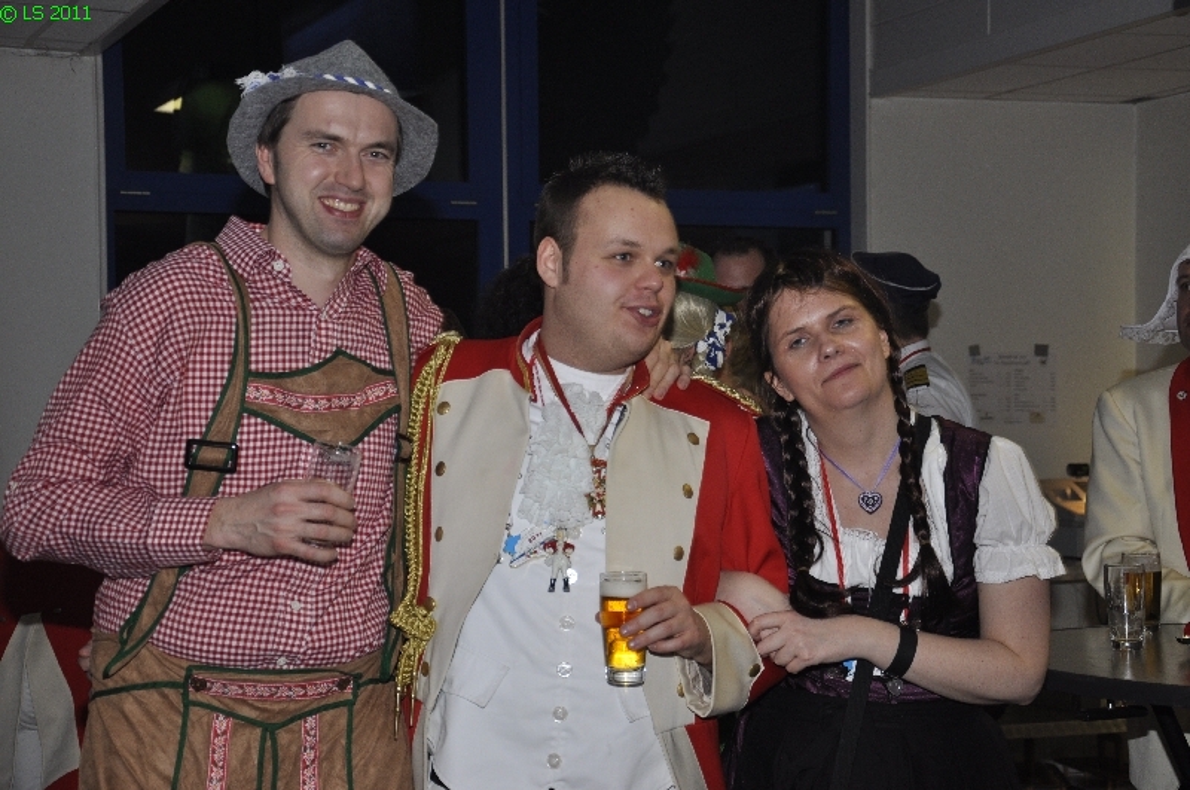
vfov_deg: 20.1
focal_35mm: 68
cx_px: 595
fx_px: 2228
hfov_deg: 29.9
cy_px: 395
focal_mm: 45
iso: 400
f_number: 4.8
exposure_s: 1/60
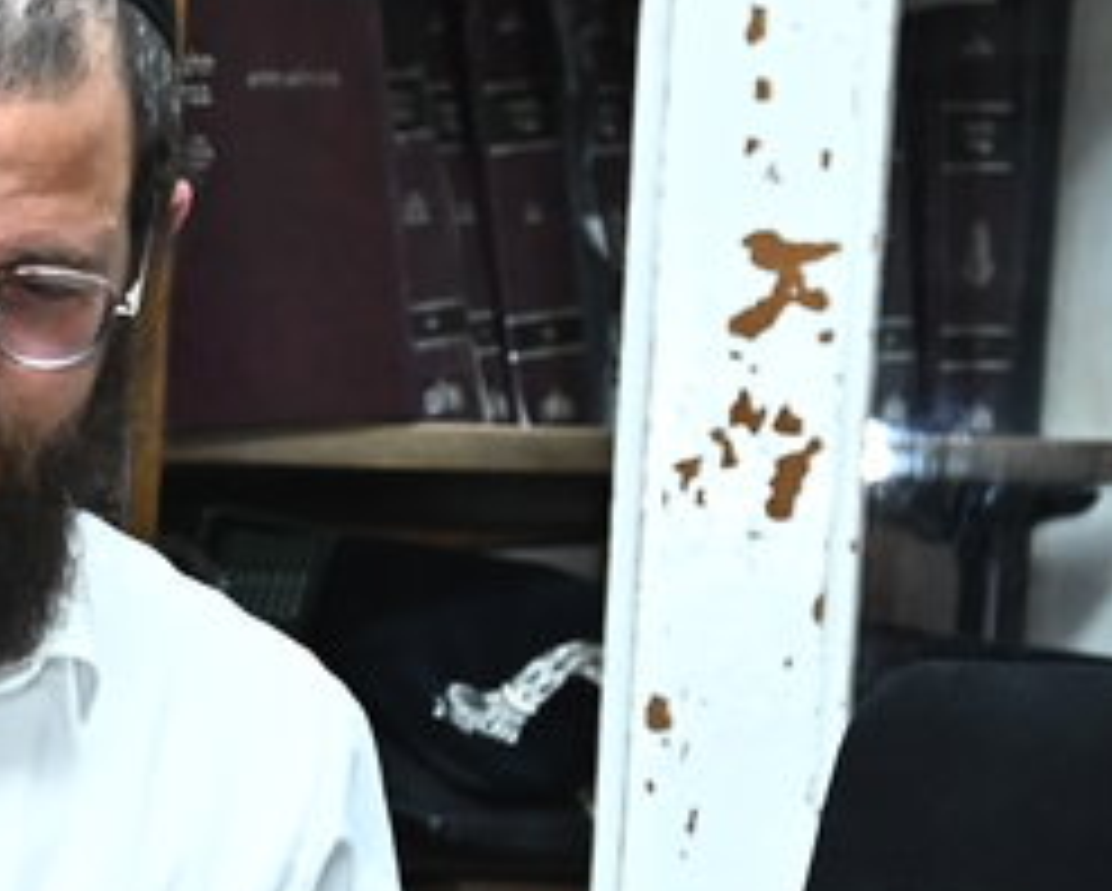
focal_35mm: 170
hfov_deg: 10.2
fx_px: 5599
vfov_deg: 8.7
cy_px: 1577
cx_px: -1292
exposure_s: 1/200
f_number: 4.5
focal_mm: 32
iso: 1250
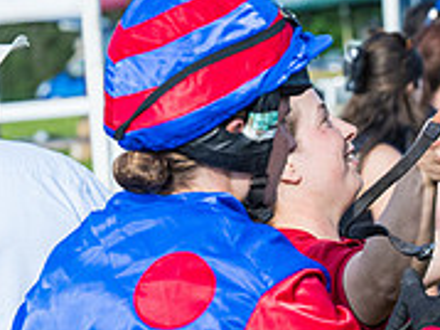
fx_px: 3226
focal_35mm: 254
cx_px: 467
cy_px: 318
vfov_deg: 5.8
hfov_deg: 7.8
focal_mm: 70
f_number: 4
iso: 800
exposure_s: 1/4000
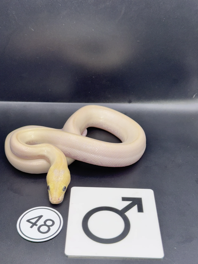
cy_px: 132
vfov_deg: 39.7
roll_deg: -3.6
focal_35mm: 48
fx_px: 366
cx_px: 99
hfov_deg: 30.3
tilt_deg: -35.4
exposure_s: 1/281
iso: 50
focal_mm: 6.76
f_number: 1.78
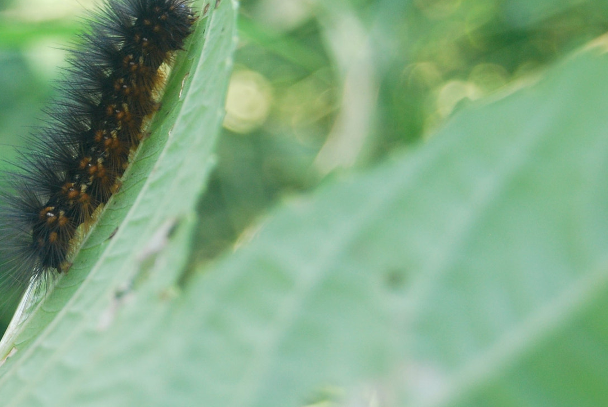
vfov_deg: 8.9
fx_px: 2620
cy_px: 111
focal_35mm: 155
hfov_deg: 13.2
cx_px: 108
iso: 250
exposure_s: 1/60
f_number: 5.6
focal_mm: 55
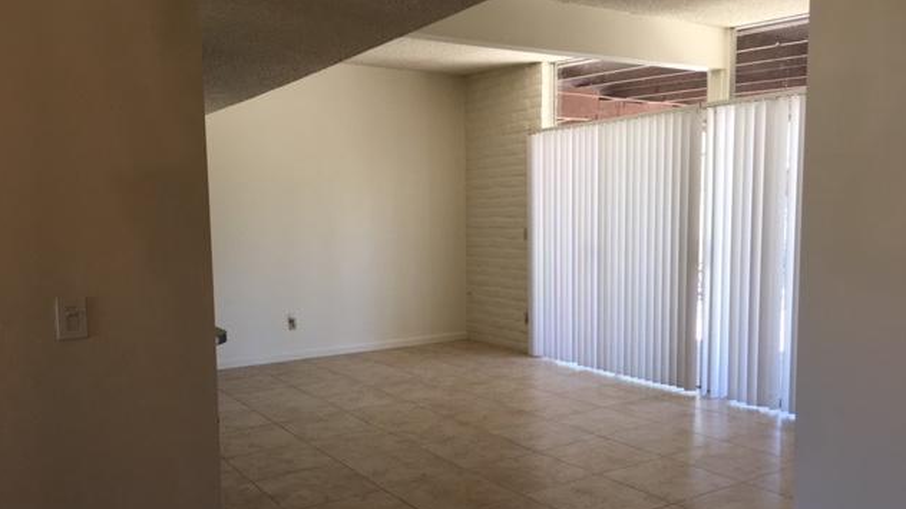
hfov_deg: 61.0
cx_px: 454
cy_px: 297
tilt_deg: -5.3
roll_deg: +0.7
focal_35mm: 32
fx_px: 768
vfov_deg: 36.5
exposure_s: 1/40
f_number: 2.2
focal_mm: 4.15
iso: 25
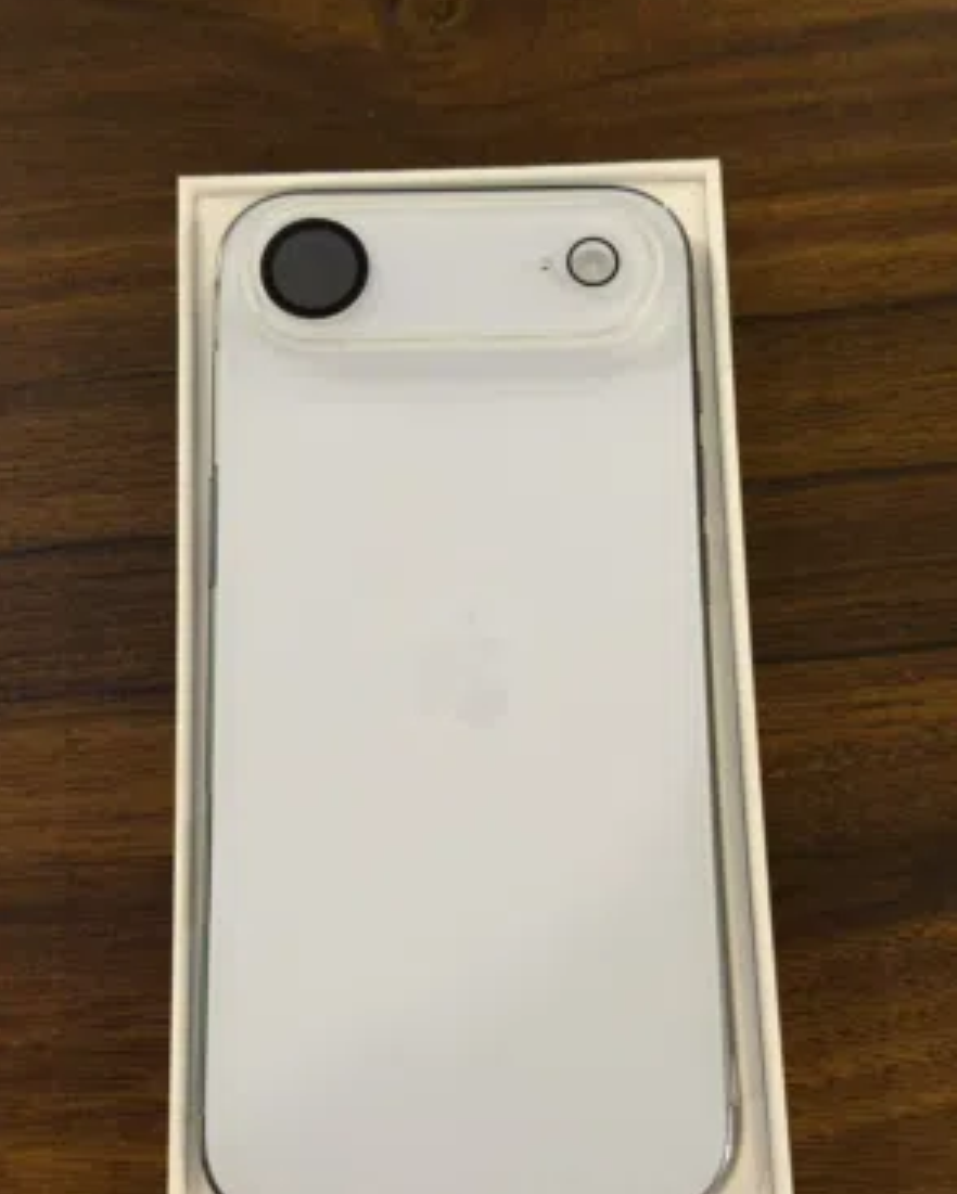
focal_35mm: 51
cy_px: 625
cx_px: 475
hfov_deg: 29.7
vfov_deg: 36.6
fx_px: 1804
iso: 320
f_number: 1.78
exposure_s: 1/40
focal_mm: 6.76
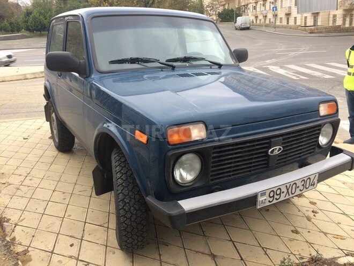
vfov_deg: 48.2
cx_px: 177
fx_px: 297
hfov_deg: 61.7
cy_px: 133
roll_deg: +3.9
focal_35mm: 29
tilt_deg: -19.7
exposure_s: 1/100
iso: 32
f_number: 2.2
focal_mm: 4.15
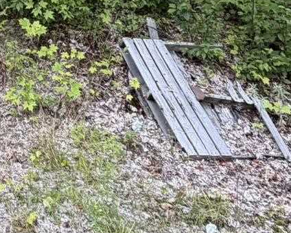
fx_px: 568
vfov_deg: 19.0
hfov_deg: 25.4
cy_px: -158
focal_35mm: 66
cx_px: -71
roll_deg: -1.5
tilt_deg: +8.7
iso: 50
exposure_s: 1/165
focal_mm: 2.22
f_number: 2.2
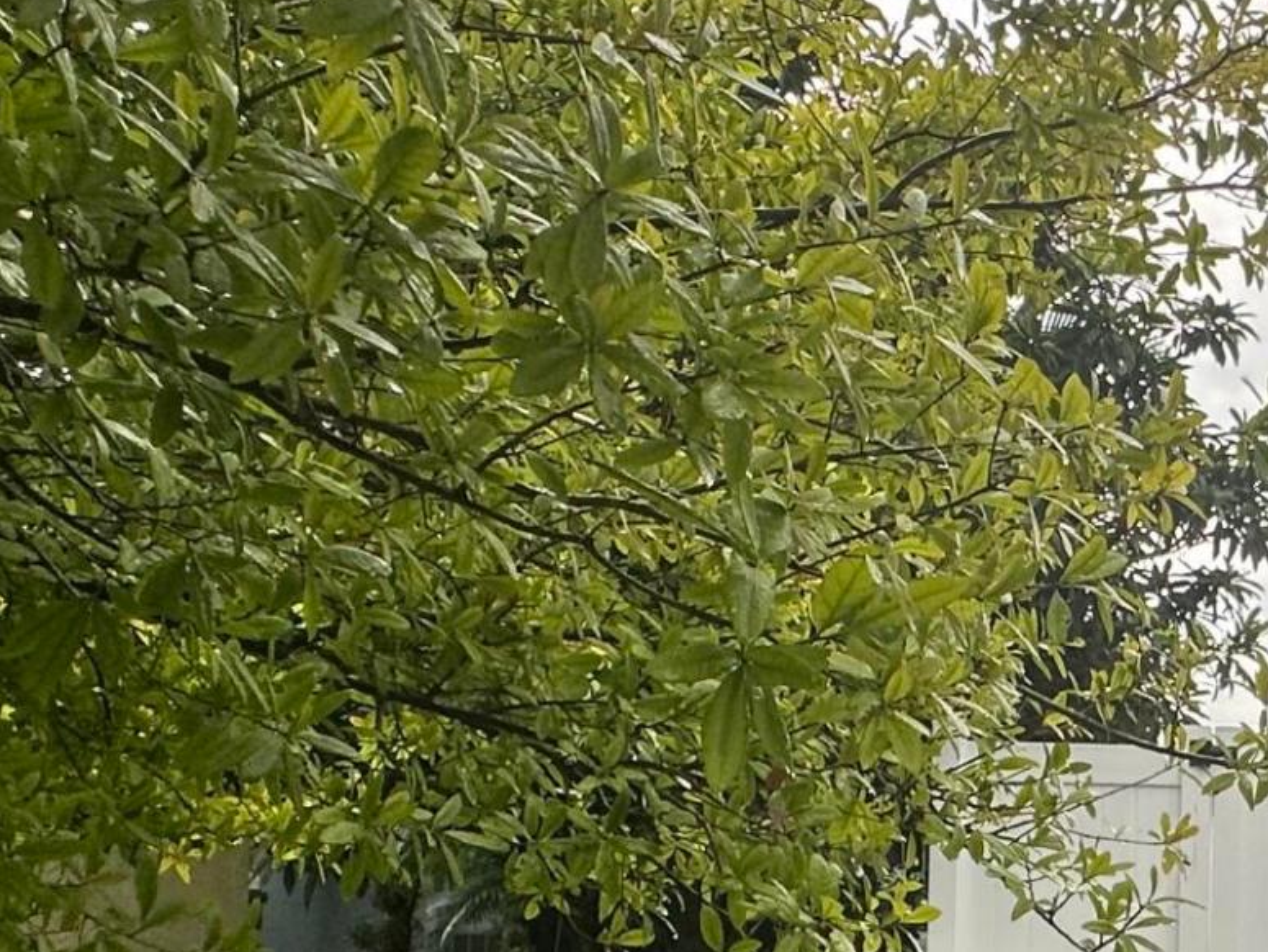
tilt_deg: -0.3
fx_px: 1906
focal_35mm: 52
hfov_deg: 30.9
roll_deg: -1.2
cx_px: 1531
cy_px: 842
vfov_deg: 27.1
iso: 40
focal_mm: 2.22
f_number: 2.2
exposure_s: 1/175
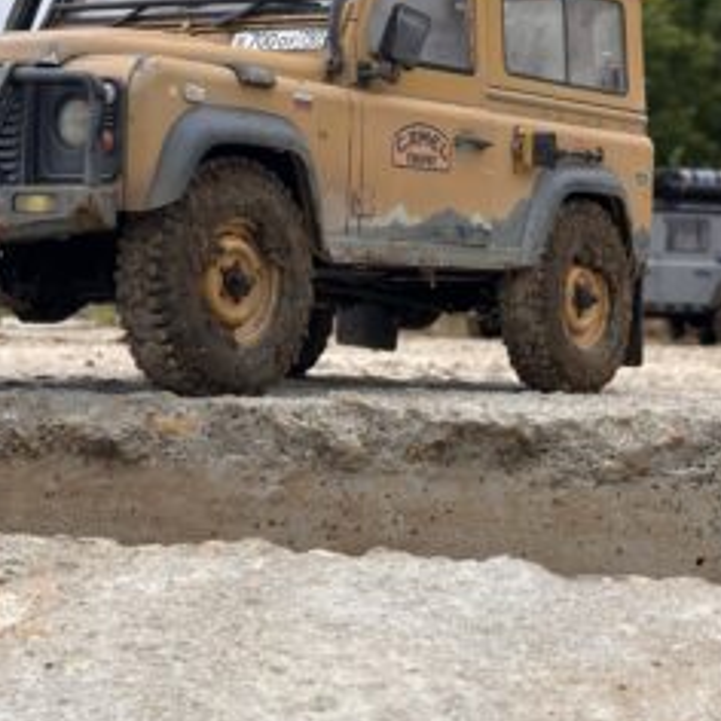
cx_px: 241
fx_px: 2121
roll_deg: -1.4
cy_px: 185
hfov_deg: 19.2
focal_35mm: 90
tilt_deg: +3.9
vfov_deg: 19.2
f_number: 1.78
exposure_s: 1/1357
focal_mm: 6.86
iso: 64
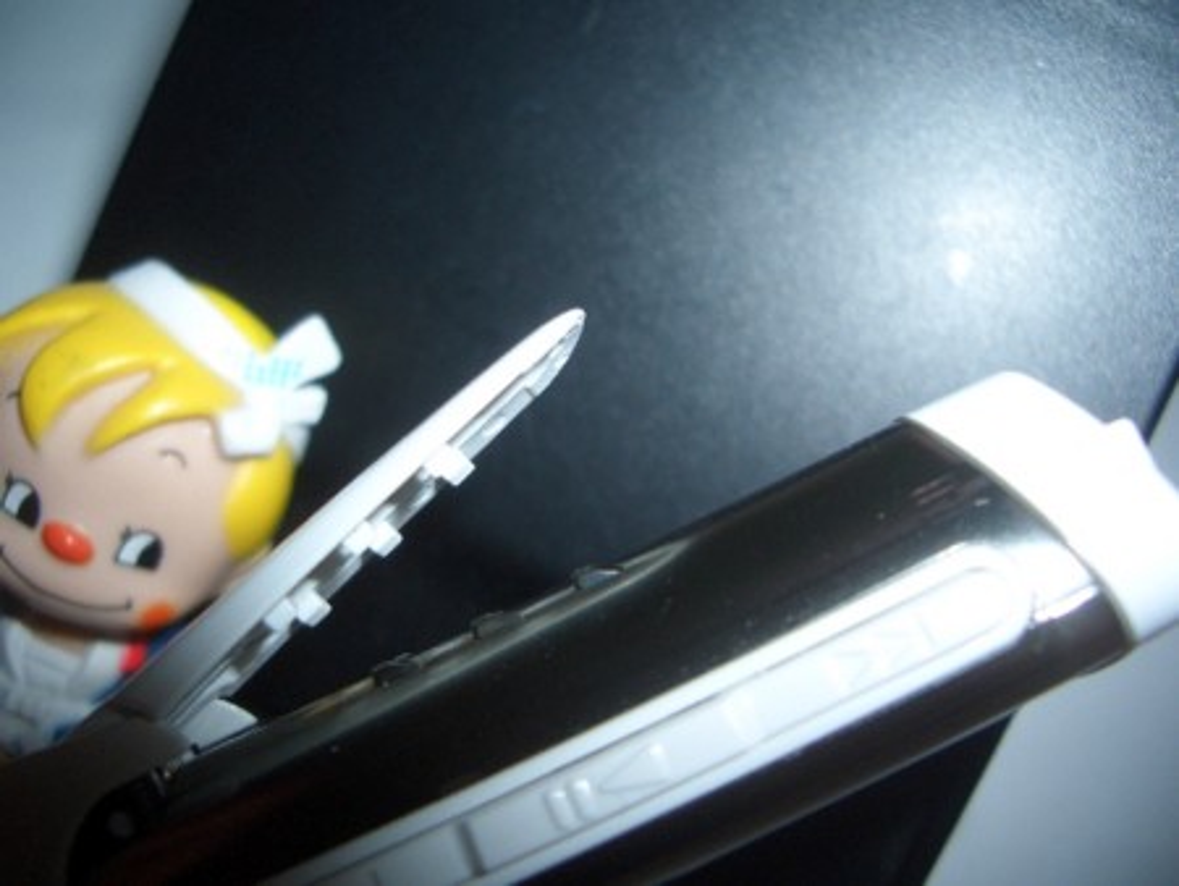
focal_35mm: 35
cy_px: 443
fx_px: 1193
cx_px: 590
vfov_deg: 40.7
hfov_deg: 52.6
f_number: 2.6
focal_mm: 5.8
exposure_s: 1/60
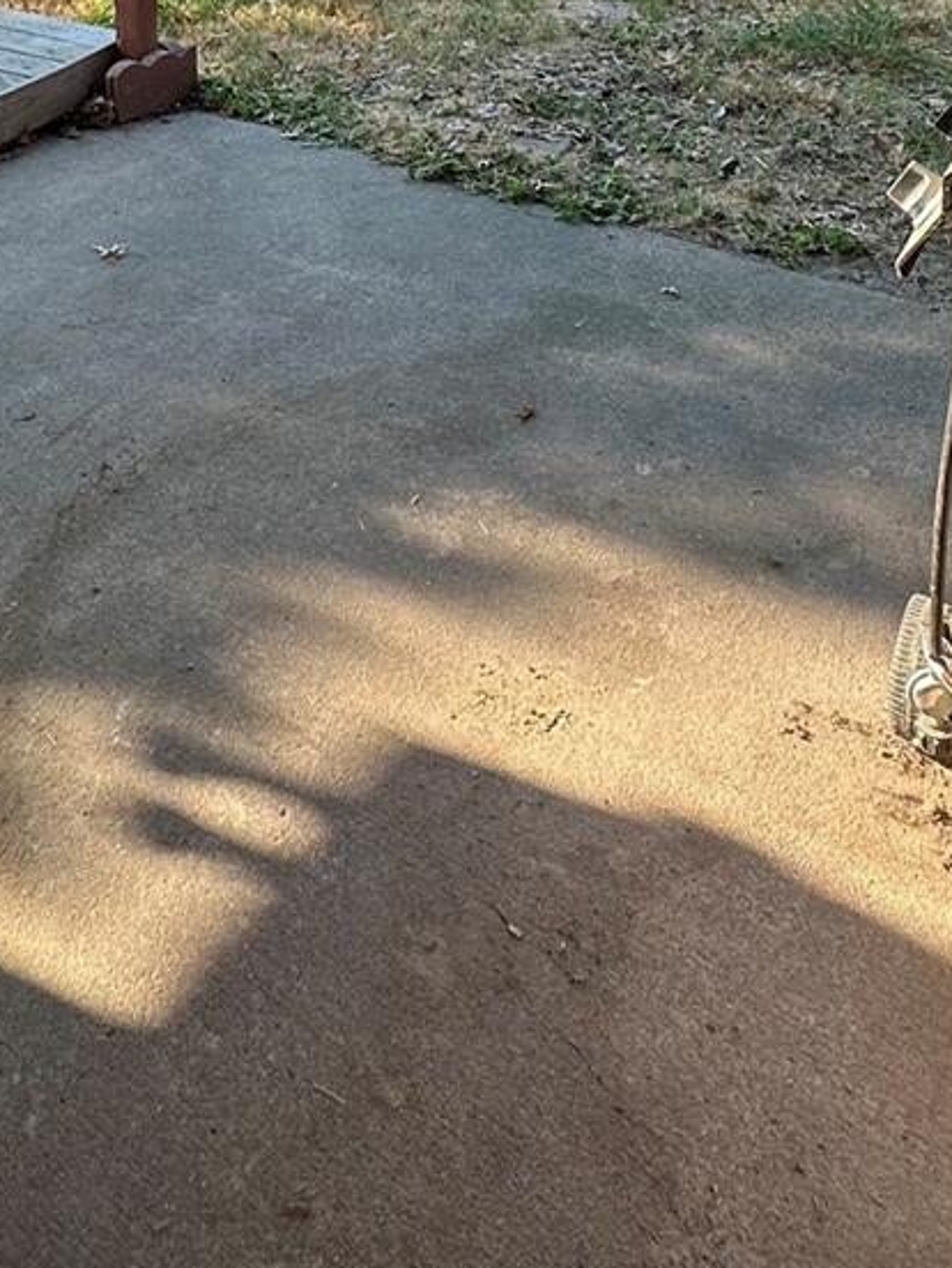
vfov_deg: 38.7
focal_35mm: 39
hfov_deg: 36.3
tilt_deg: -10.8
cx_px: 278
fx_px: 1428
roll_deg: +1.2
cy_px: -152
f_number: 2.2
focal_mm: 2.22
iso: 40
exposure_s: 1/239
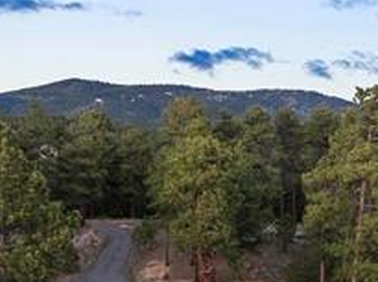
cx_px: 157
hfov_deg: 26.0
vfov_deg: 18.4
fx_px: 818
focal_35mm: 75
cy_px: 350
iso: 200
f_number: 4
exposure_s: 1/20
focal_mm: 12.29
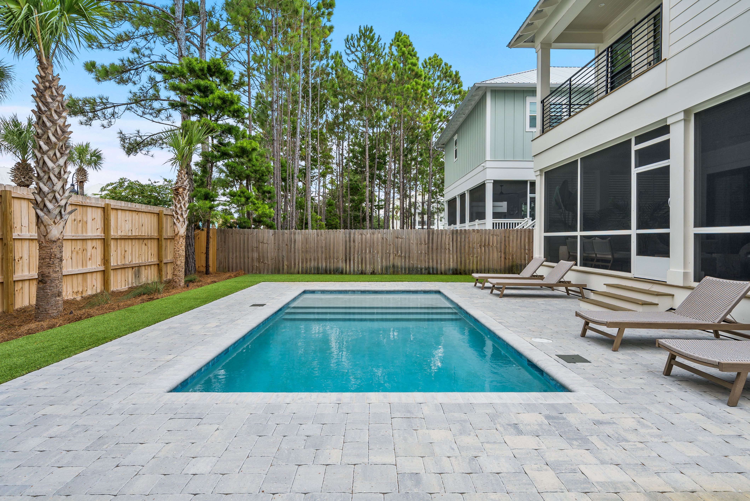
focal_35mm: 17
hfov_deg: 93.2
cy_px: 250
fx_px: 354
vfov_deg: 70.5
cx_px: 375
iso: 40
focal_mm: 17
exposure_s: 1/60
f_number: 7.1
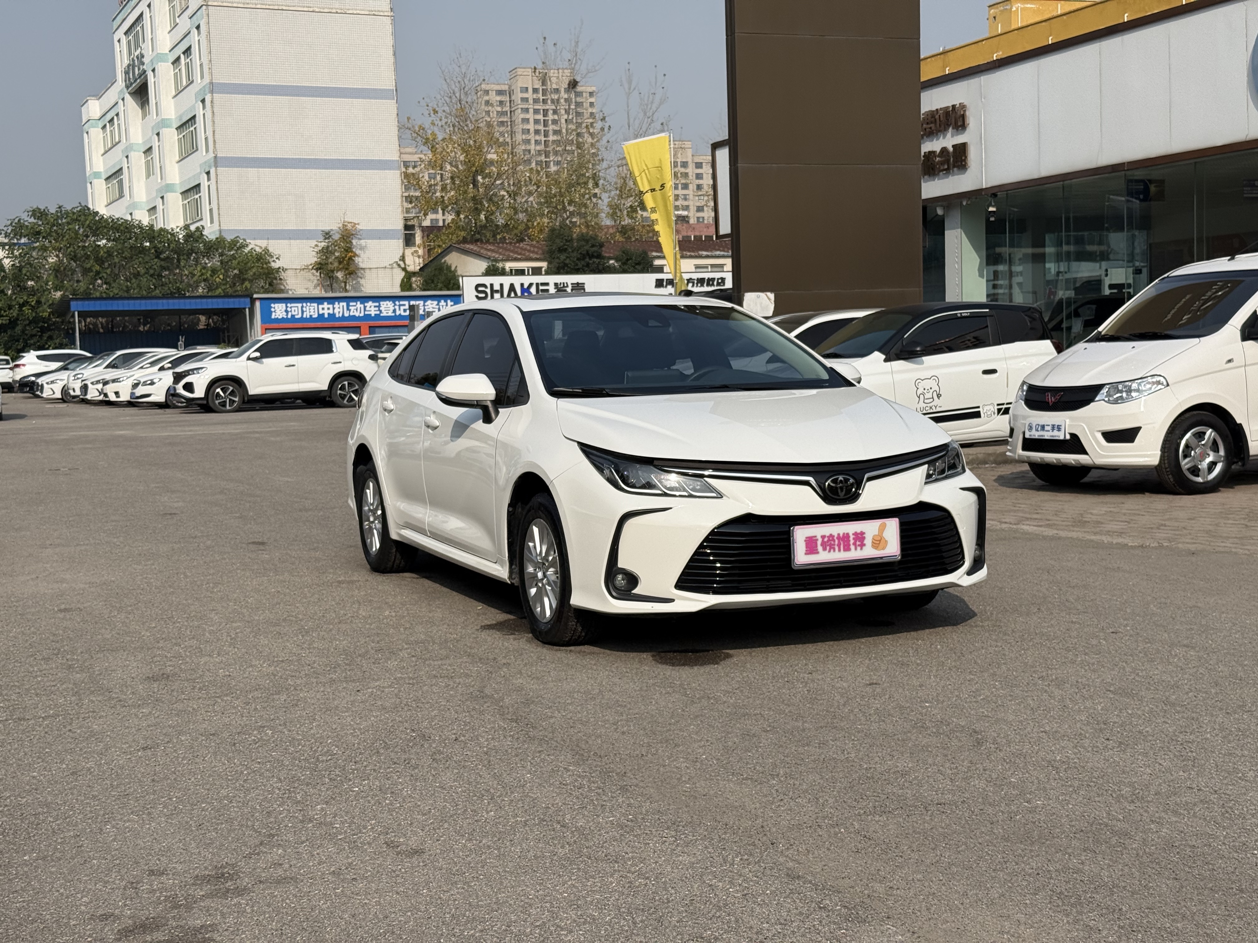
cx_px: 629
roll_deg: +2.0
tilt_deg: -5.1
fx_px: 1744
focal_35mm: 48
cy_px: 472
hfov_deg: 39.7
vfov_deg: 30.3
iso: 64
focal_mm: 6.76
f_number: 1.78
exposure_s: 1/8772
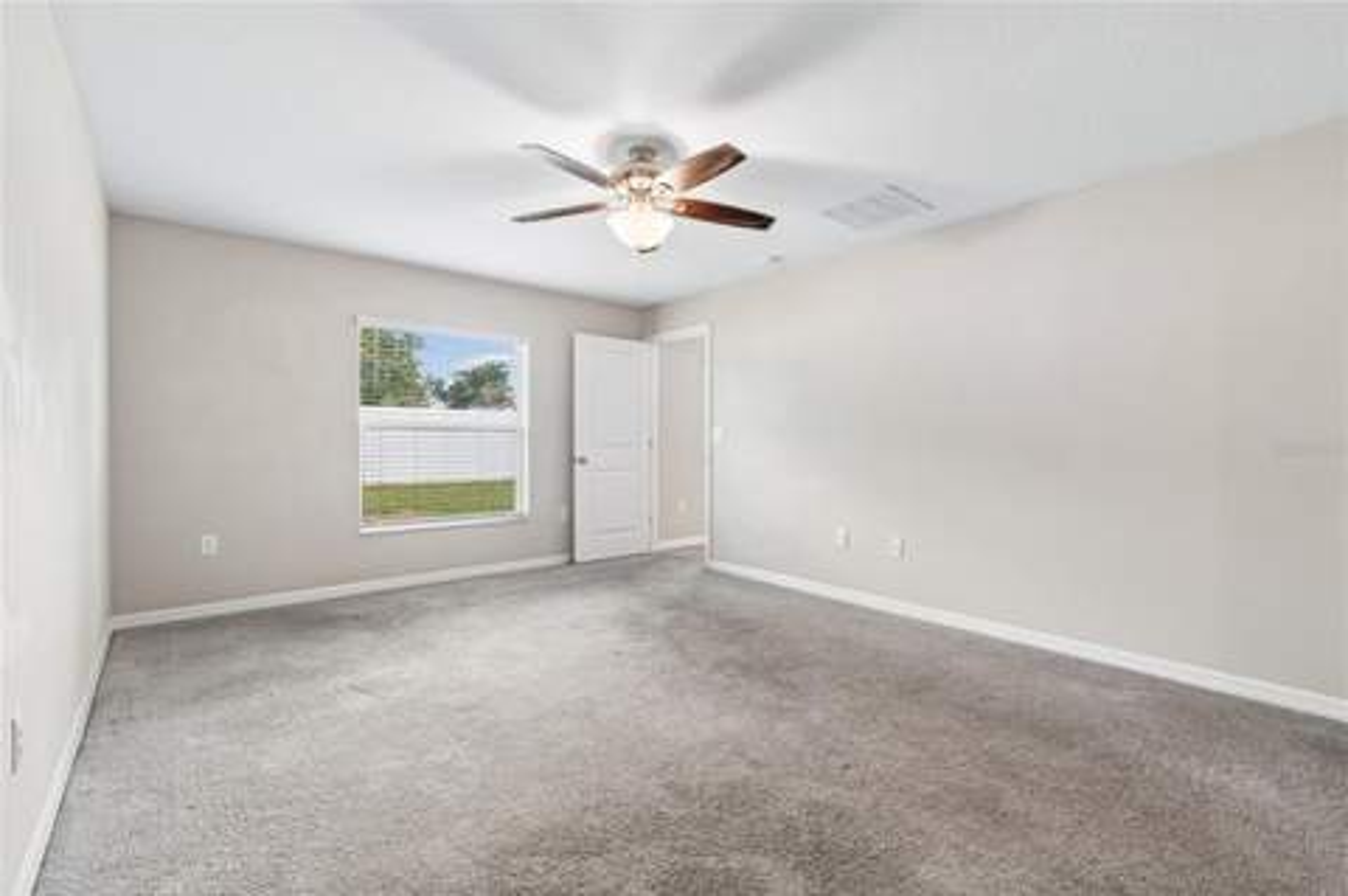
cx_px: 674
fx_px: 561
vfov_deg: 77.2
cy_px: 448
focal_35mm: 15
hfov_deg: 100.4
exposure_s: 1/4
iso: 100
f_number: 7.1
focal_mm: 10
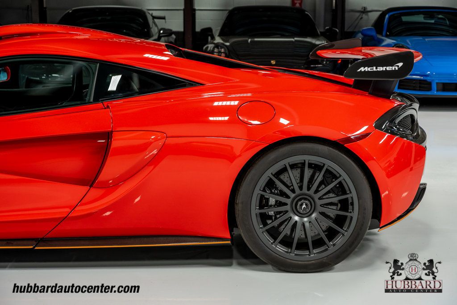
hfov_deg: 31.4
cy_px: 152
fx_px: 813
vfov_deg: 21.2
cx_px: 228
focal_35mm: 64
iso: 800
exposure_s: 1/60
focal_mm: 64
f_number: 5
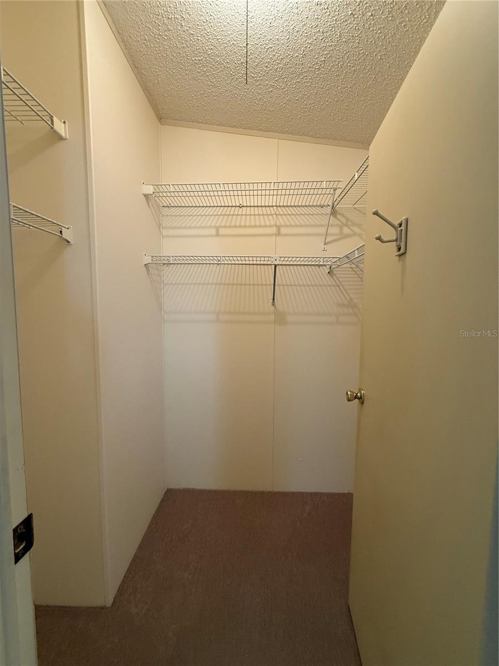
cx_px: 250
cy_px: 333
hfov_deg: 85.7
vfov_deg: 102.1
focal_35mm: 14
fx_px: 269
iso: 250
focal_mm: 2.22
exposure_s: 1/60
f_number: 2.2
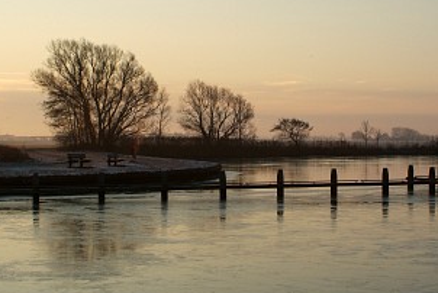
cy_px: 139
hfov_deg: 25.6
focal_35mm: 79
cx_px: 239
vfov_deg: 17.3
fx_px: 962
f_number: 11
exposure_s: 1/350
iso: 400
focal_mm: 35
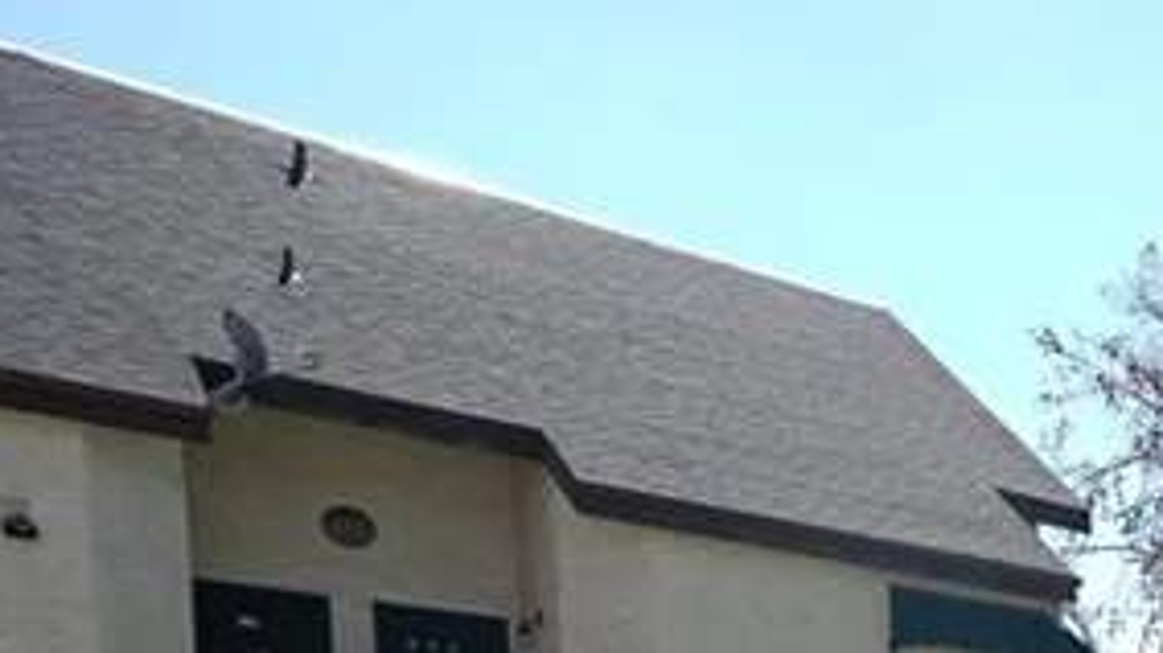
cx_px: 1923
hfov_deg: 24.7
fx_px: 1634
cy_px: 1074
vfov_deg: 18.9
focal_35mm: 53
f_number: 6.3
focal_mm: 14
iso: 50
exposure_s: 1/125
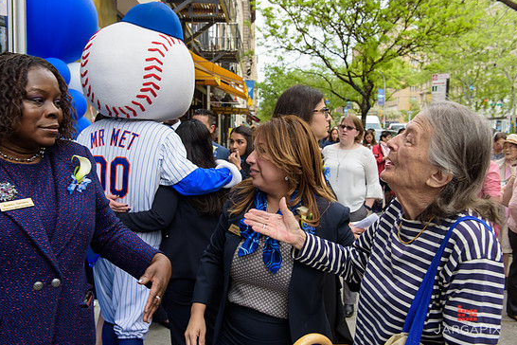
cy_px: 171
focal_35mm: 34
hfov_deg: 55.8
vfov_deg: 38.9
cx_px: 250
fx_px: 488
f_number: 5
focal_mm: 32
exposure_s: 1/250
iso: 200
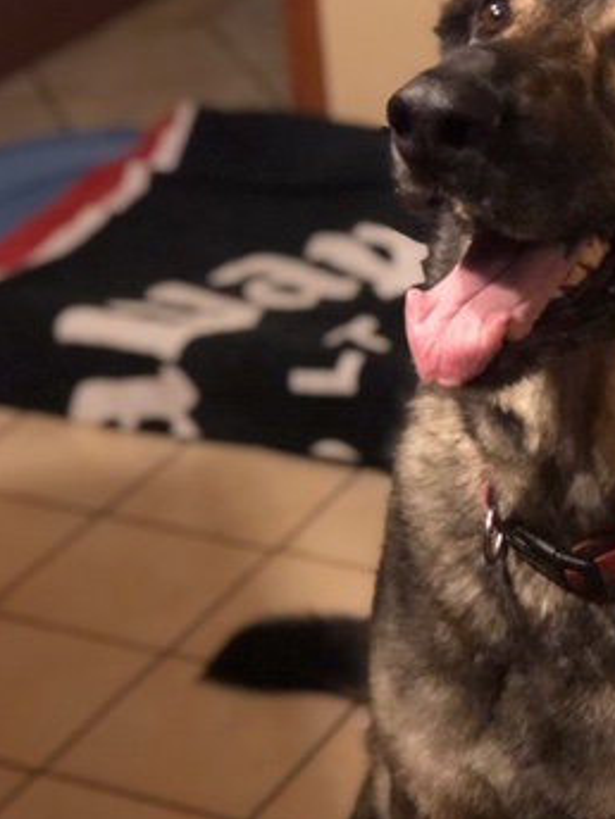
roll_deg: +2.0
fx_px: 2511
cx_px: 529
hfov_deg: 13.9
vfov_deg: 18.5
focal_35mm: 106
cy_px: 471
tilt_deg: -25.7
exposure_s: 1/30
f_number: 2.8
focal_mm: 6.6
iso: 1250
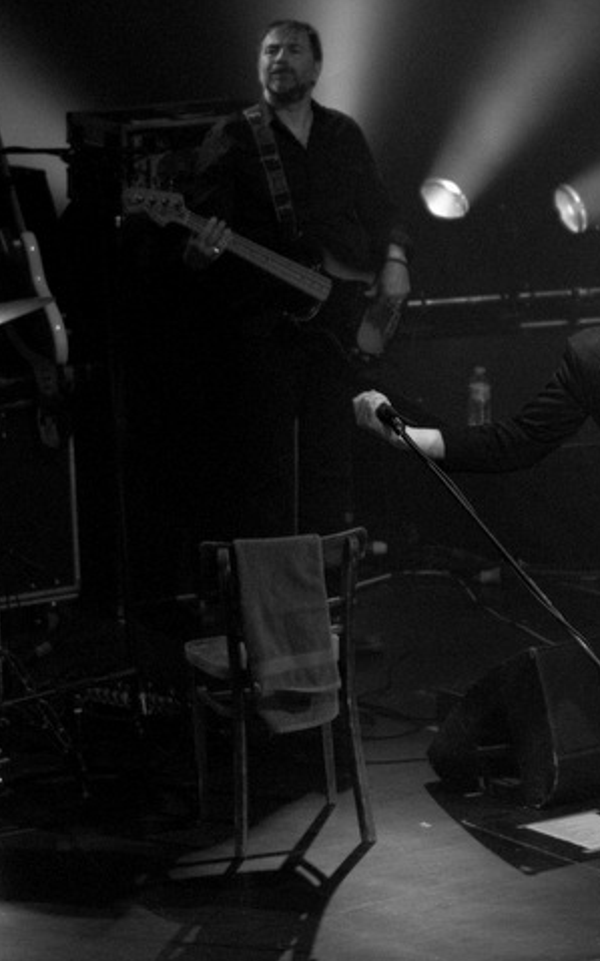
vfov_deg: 13.0
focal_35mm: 161
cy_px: 480
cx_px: 243
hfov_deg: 8.1
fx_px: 4216
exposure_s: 1/160
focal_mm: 70
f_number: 2.8
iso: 3200
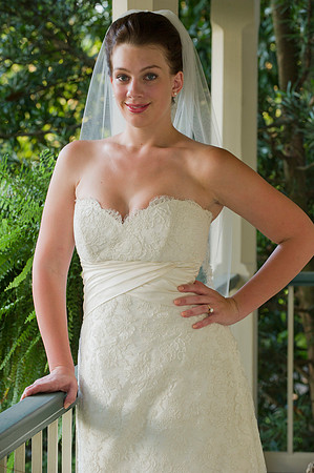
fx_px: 1574
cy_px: 236
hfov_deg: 11.4
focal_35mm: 120
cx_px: 157
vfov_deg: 17.1
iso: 400
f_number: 6.3
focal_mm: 120
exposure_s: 1/60
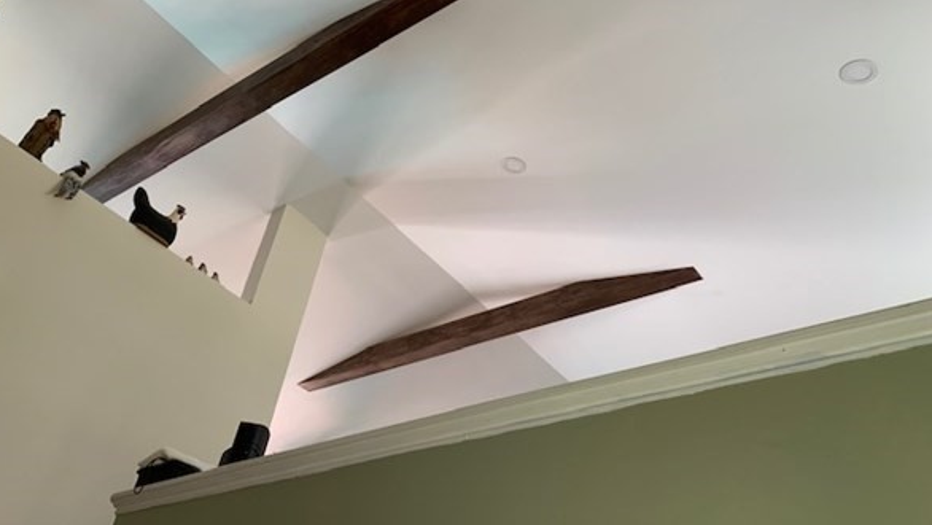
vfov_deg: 40.1
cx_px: 458
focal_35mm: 29
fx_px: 717
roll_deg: -11.3
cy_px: 228
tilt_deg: +41.6
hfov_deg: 66.0
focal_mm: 4.25
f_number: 1.8
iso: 100
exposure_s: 1/60
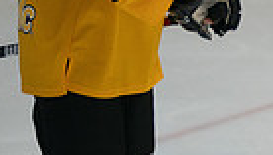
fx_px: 5283
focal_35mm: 729
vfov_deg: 1.7
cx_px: 502
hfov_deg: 2.9
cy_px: -43
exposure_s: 1/2000
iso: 2500
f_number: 3.2
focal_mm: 166
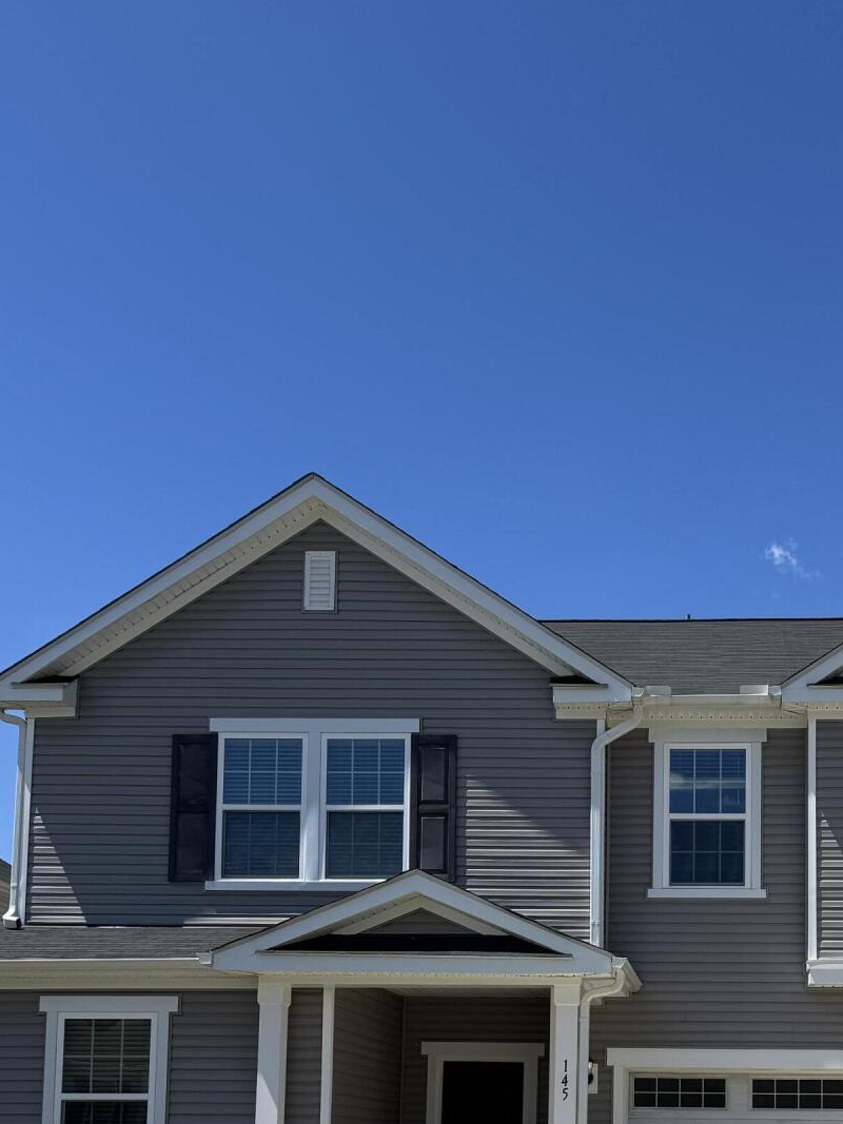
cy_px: 993
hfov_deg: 31.3
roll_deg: -0.3
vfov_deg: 39.3
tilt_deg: +5.2
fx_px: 1461
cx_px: 687
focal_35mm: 45
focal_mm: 6.76
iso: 80
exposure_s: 1/6410
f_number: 1.78
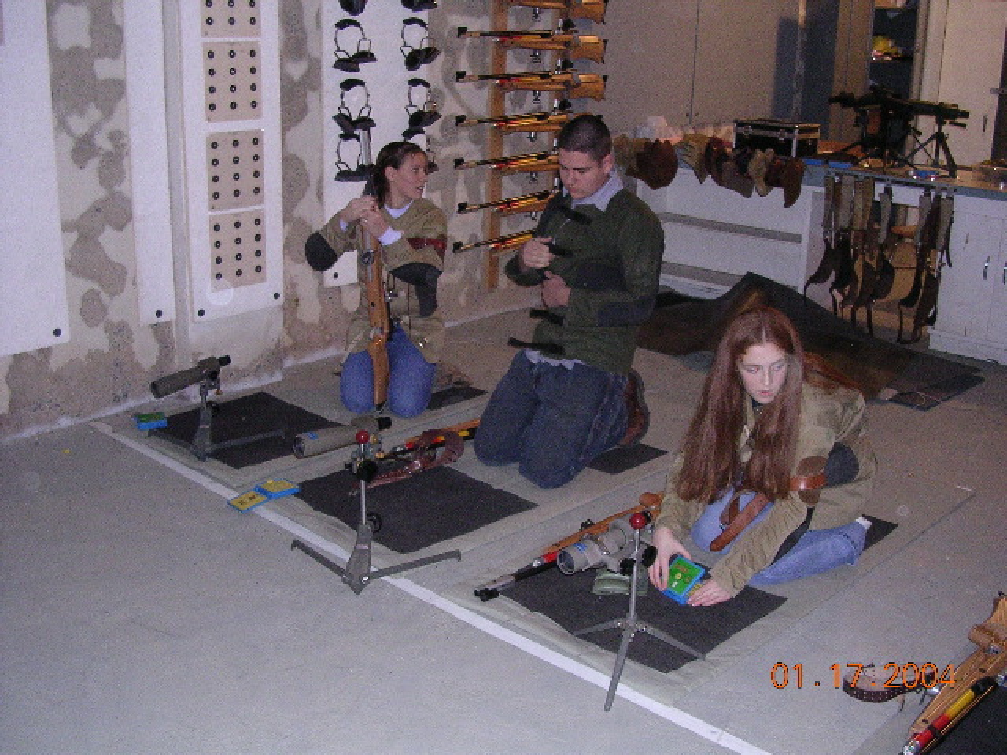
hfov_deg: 49.0
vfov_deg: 37.7
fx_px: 1105
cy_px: 378
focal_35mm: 38
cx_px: 504
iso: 400
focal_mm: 5.8
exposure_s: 1/60.1
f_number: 2.8
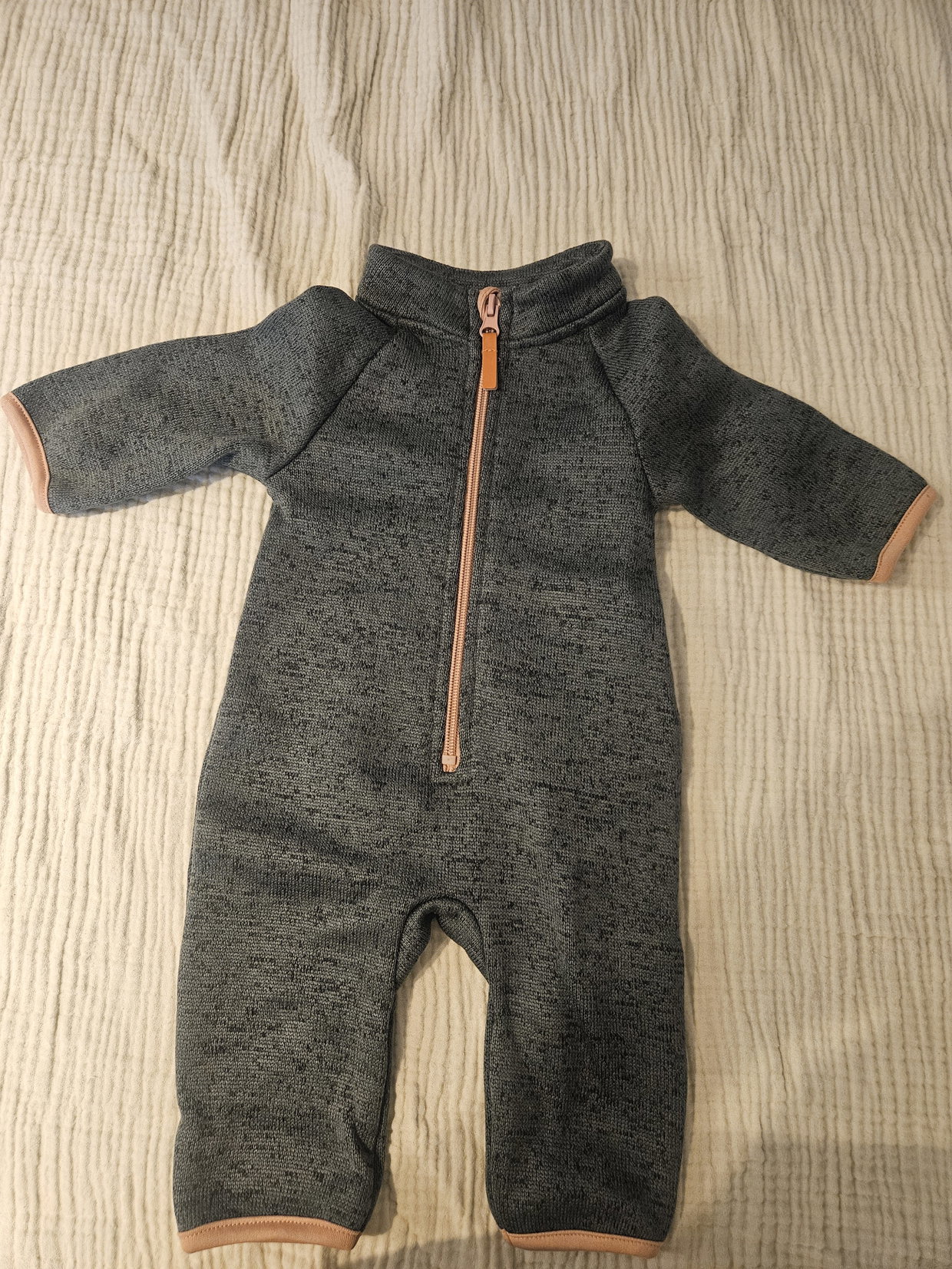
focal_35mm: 23
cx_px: 476
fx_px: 843
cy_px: 634
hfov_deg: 58.9
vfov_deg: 73.9
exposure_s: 1/50
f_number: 1.8
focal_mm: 5.4
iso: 640
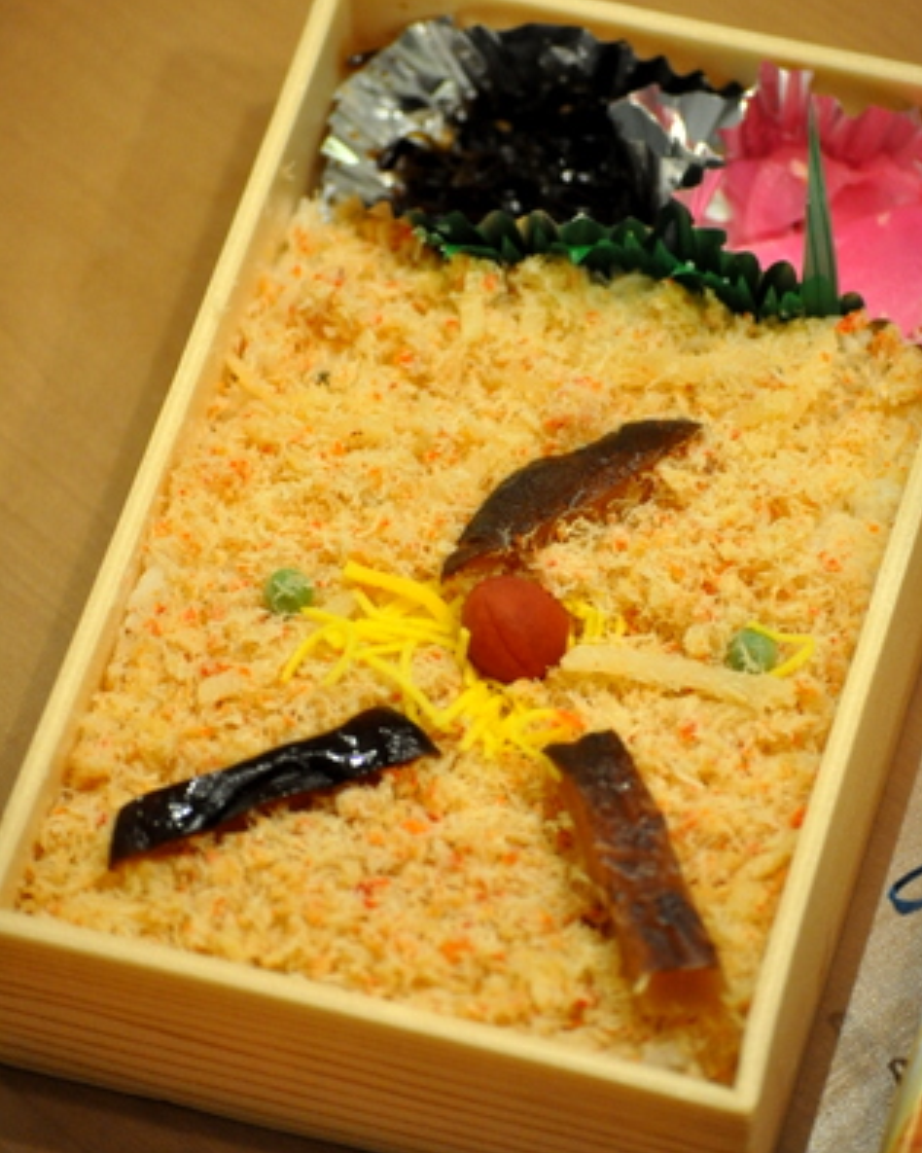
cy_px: 522
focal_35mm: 147
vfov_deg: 13.1
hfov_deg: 10.5
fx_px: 5014
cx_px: 462
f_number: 4.2
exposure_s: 1/30
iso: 1600
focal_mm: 86
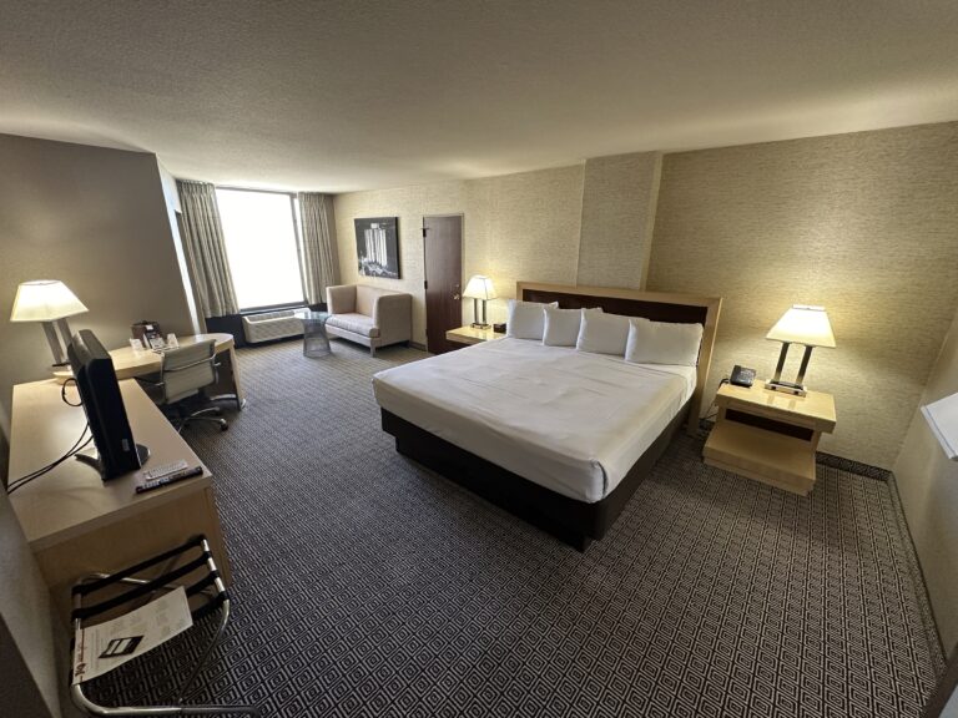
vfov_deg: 85.7
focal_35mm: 14
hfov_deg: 102.1
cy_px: 359
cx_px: 479
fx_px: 387
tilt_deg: -17.2
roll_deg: -0.1
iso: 200
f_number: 2.2
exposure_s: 1/60
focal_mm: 2.22
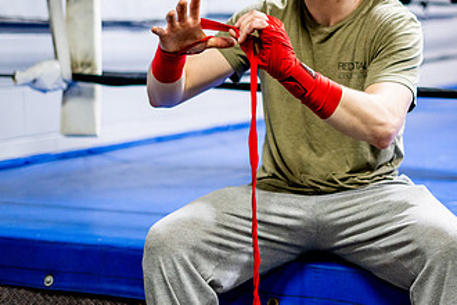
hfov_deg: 23.0
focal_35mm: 88
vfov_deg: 15.5
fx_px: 1117
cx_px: 299
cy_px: 98
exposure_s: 1/500
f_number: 1.8
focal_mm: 50
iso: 1600
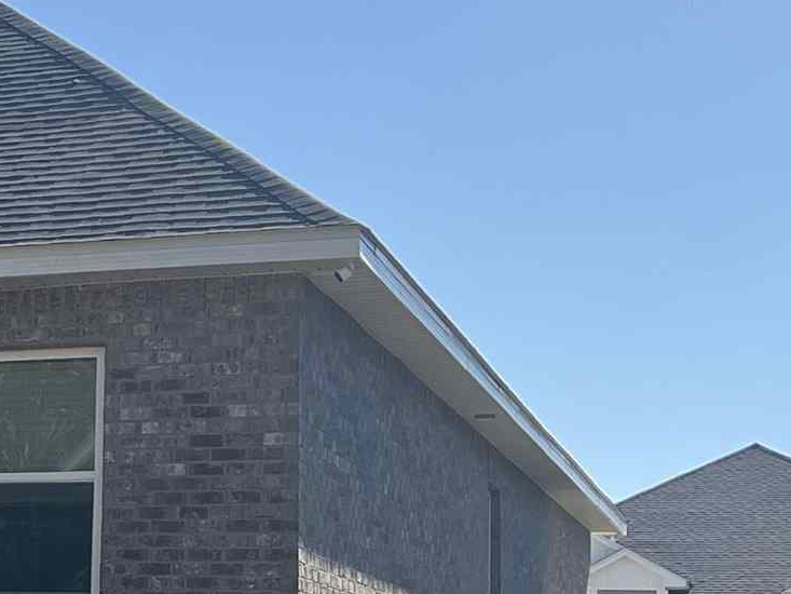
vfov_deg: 13.4
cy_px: 579
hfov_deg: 16.0
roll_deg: -0.7
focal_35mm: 109
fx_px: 2491
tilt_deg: +3.0
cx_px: -505
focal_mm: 5.7
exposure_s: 1/4115
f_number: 1.5
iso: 50
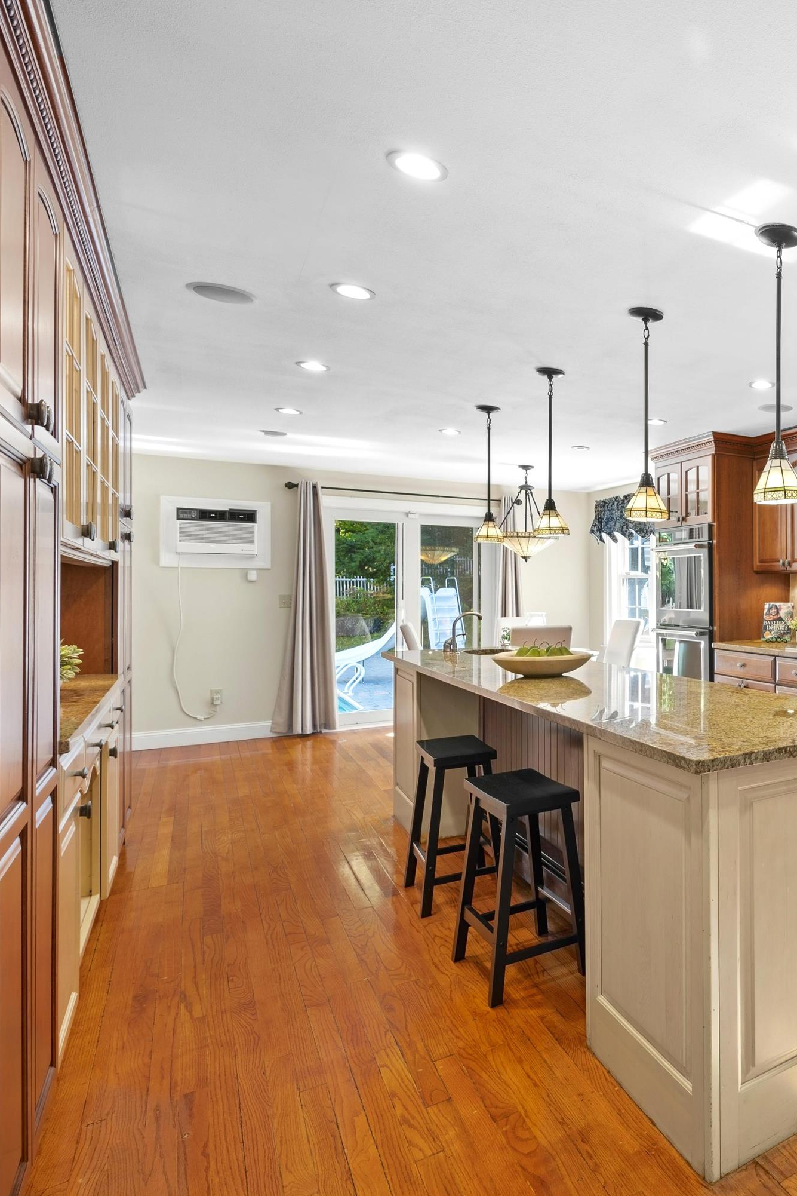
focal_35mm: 23
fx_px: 764
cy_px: 594
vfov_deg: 76.1
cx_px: 842
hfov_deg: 44.4
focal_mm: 15
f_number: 7.1
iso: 250
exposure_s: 2.5
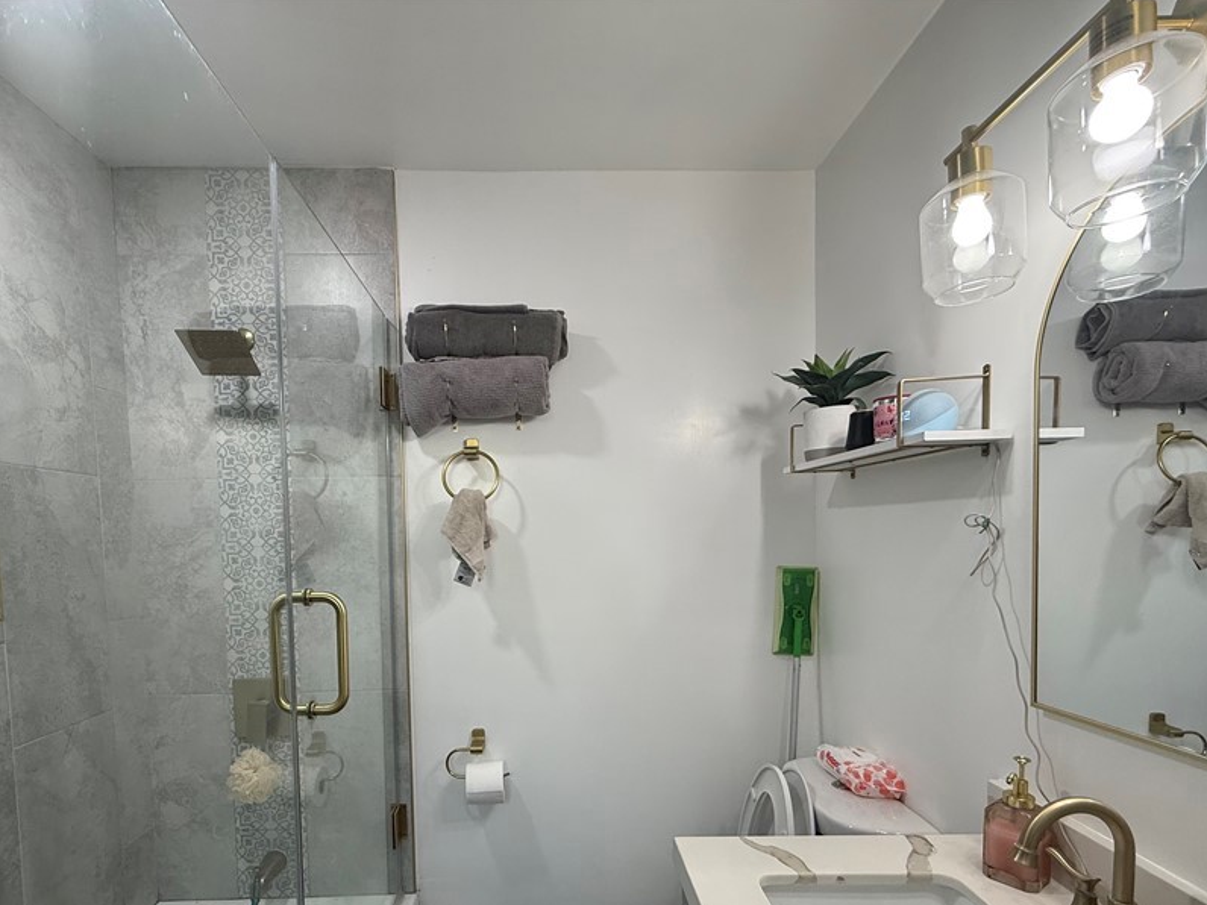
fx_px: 628
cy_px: 576
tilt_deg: -2.4
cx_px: 556
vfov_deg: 70.2
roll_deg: +0.9
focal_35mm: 18
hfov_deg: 87.6
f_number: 2.2
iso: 125
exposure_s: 1/120
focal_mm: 2.22
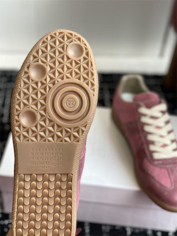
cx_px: 88
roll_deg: -7.3
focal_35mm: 52
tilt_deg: -41.8
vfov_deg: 36.8
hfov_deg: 28.0
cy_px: 118
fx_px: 354
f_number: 2
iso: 25
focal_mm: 6
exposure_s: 1/122
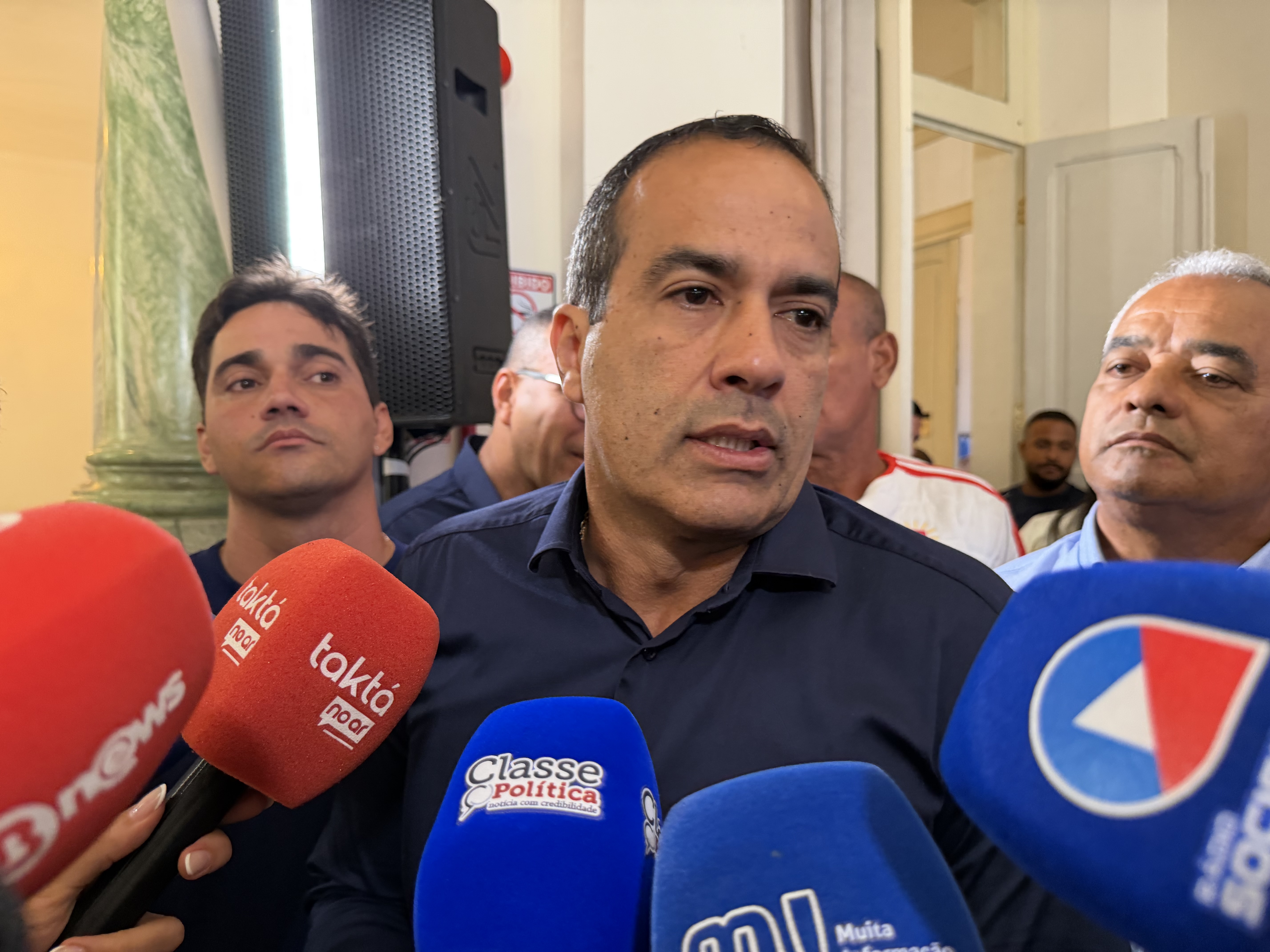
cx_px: 635
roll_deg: +0.9
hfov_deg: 71.6
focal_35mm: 24
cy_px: 476
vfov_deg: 56.8
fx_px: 881
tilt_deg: -1.1
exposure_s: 1/60
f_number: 1.78
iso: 400
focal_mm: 6.76
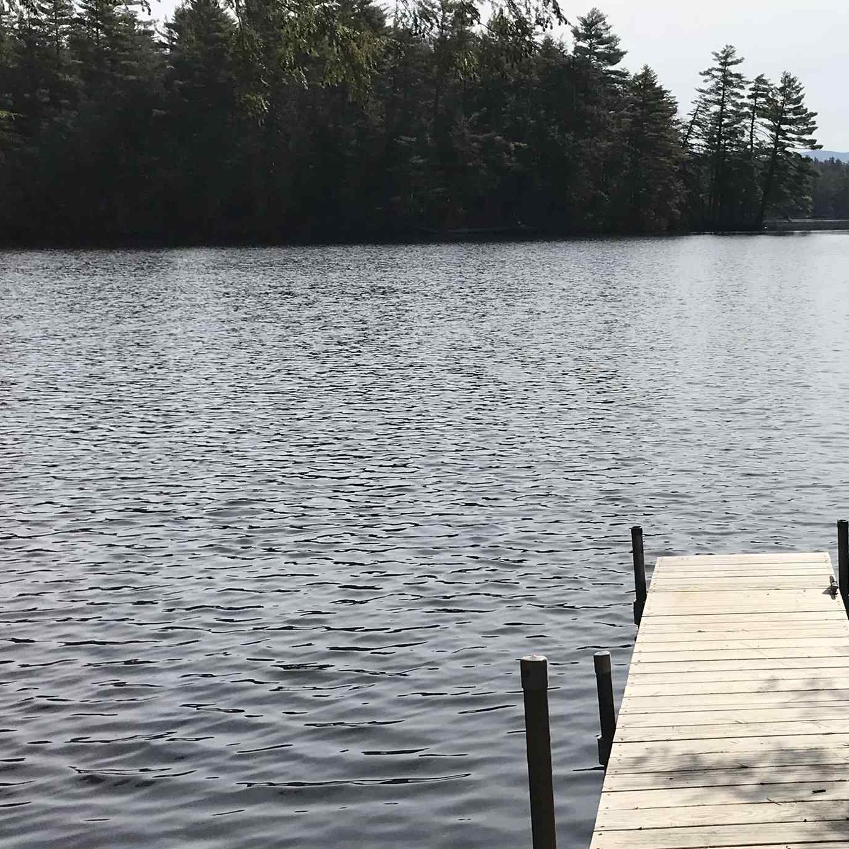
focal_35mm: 55
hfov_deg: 29.5
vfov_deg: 30.8
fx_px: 1526
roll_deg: +0.9
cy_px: 569
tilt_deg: -13.5
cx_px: 797
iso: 20
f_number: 1.8
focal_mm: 3.99
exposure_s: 1/4808
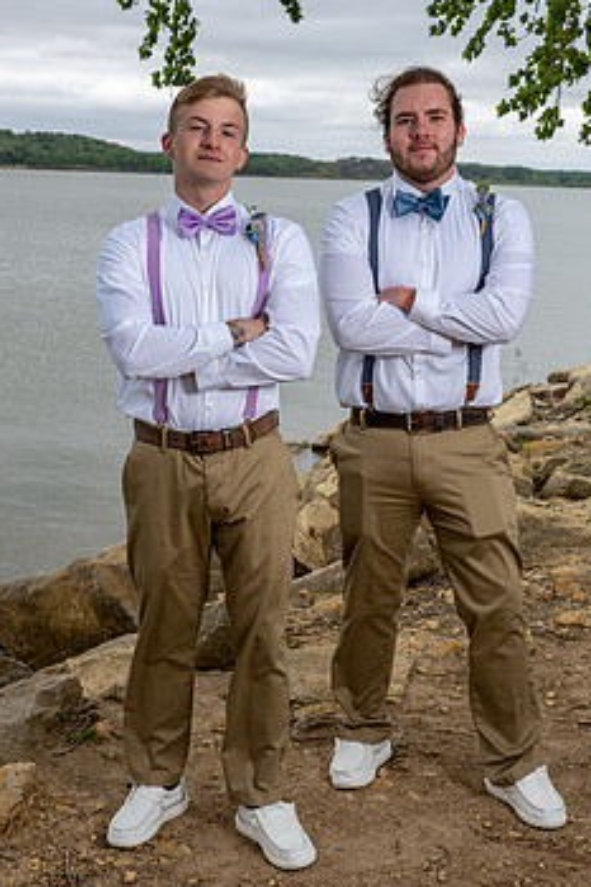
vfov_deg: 43.6
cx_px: 315
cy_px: 466
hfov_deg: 29.8
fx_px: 1109
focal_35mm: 45
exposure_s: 1/200
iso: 100
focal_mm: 35
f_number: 7.1
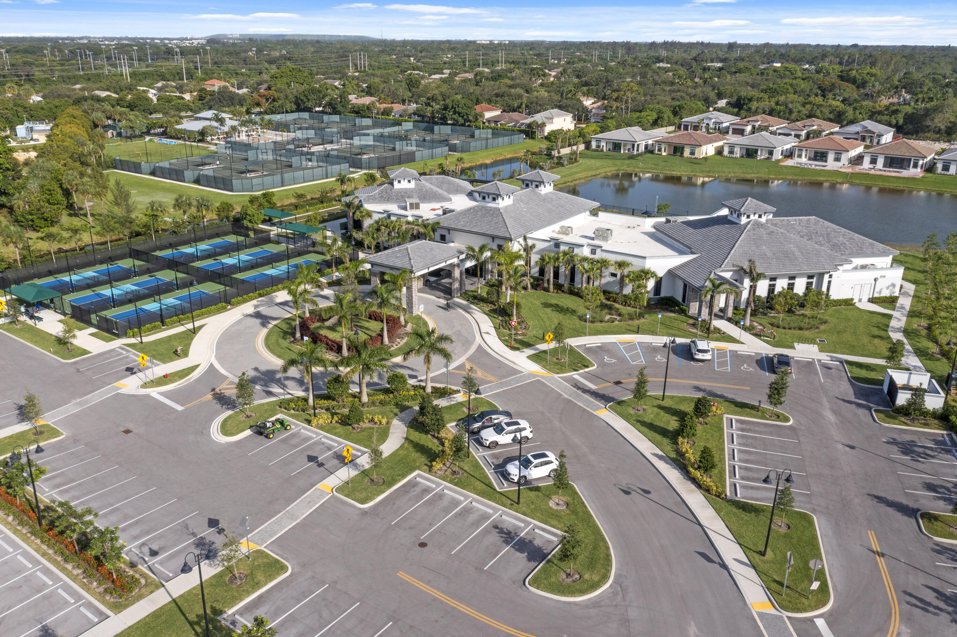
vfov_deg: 46.4
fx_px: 744
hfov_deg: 65.5
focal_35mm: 28
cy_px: 318
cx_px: 478
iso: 100
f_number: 6.3
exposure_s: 1/500
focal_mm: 10.26
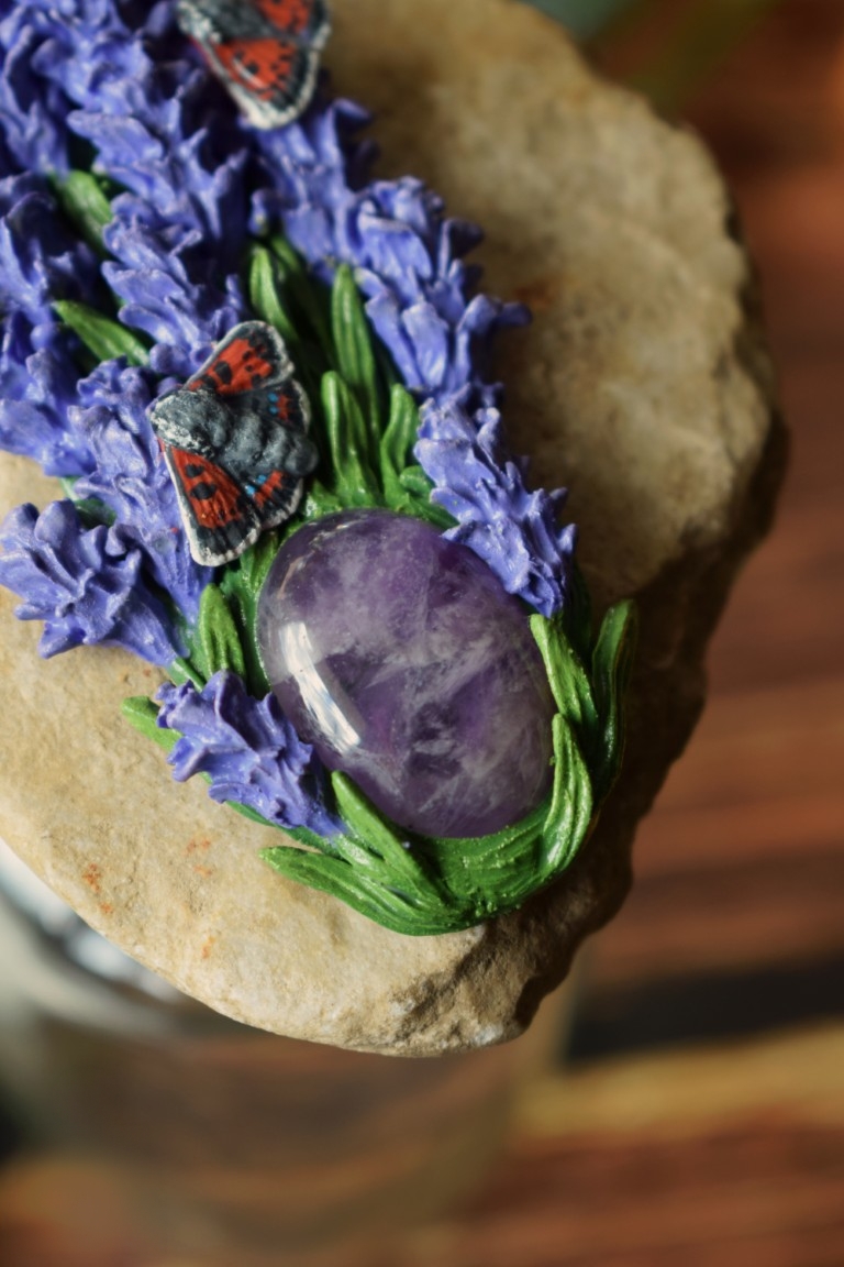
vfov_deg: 24.6
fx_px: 2901
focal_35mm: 82
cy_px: 634
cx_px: 422
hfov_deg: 16.6
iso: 400
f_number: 5.6
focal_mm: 55
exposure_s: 1/80
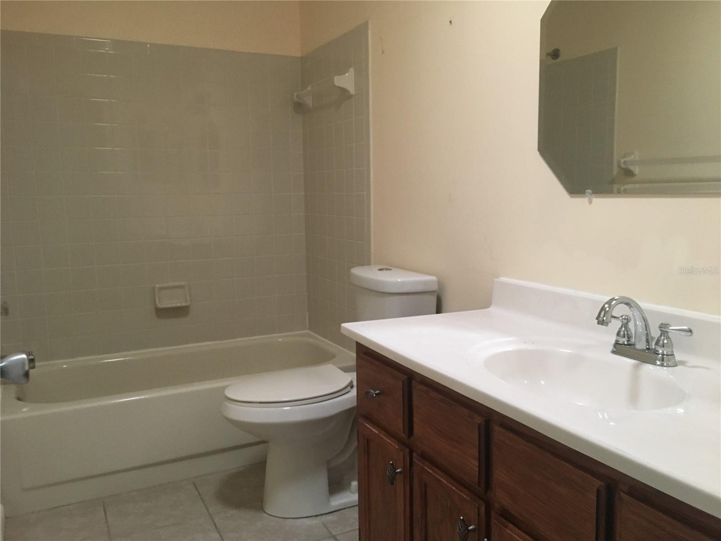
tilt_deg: -5.5
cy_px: 270
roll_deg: +0.3
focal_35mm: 29
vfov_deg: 48.2
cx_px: 360
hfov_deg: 61.7
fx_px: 604
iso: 200
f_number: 2.2
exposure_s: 1/17
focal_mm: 4.15
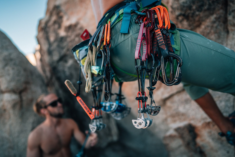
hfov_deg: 71.5
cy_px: 81
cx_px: 114
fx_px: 163
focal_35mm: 25
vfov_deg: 51.3
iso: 50
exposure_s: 1/800
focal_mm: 24
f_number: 1.4
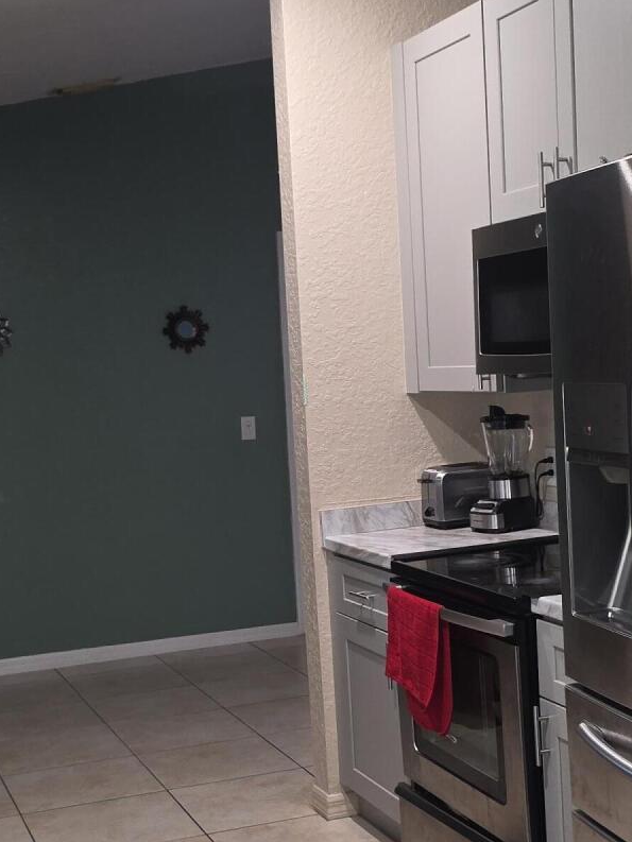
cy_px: 512
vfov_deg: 33.1
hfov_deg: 25.2
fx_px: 1412
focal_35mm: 58
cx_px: 349
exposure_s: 1/24
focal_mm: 6.3
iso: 160
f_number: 1.7
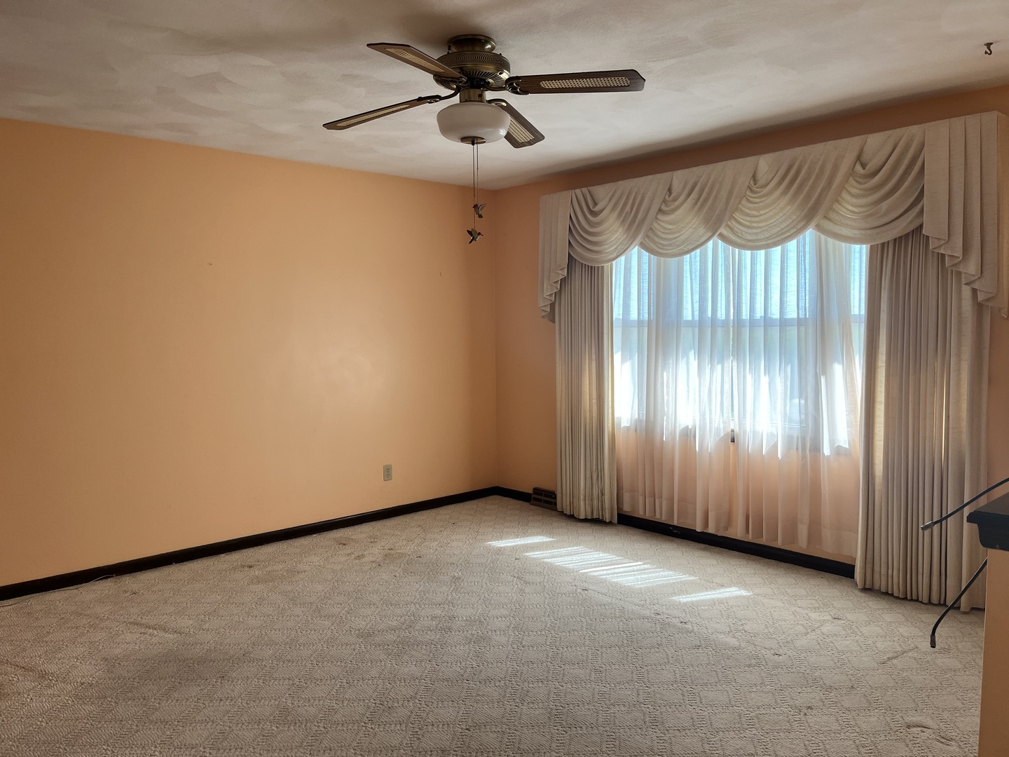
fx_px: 758
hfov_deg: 67.3
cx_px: 504
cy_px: 378
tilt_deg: -4.0
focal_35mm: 26
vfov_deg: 53.1
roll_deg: +0.2
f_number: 1.6
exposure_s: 1/164
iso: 50
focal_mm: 5.1
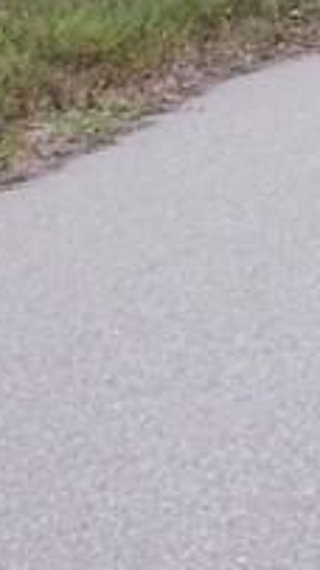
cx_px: 1128
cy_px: -317
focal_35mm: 159
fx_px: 2401
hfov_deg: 6.6
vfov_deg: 12.7
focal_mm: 4.1
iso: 80
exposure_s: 1/1000
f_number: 3.3
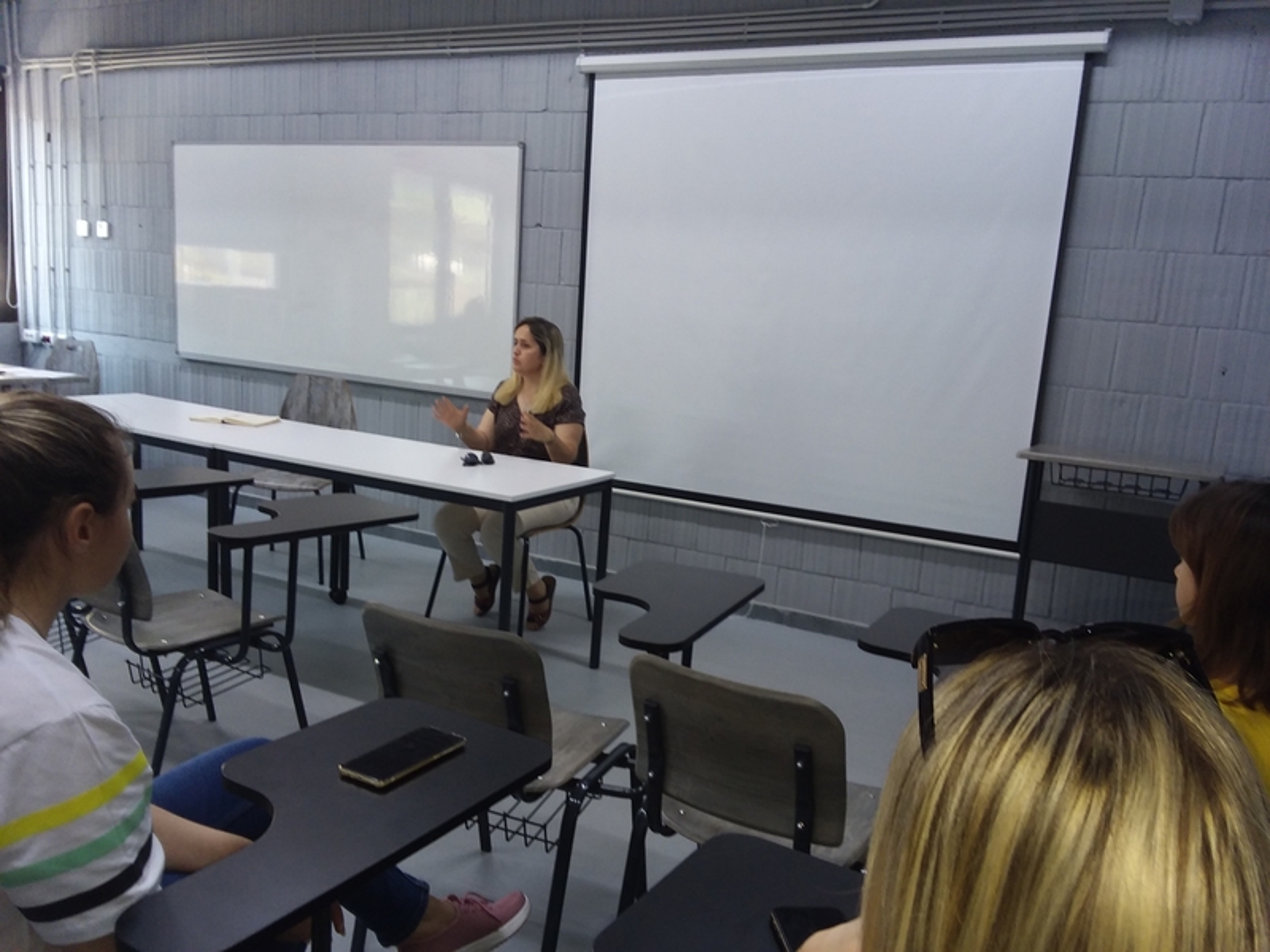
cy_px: 476
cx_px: 635
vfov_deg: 51.4
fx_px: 991
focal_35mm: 27
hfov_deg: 65.3
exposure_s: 1/40
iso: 64
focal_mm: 2.91
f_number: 1.9
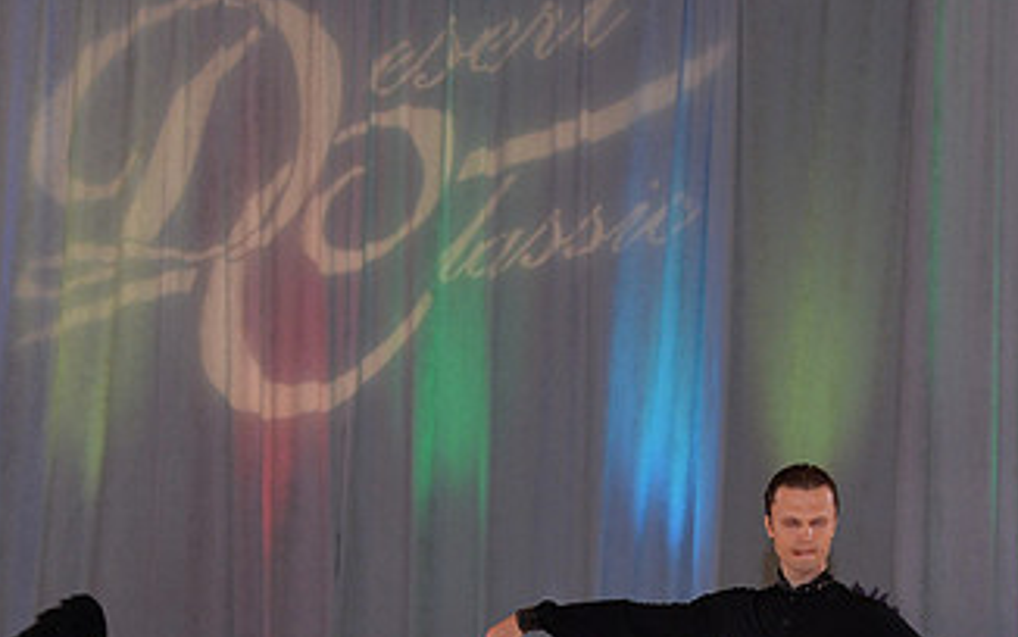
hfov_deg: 9.5
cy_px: 790
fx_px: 6133
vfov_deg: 5.9
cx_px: 511
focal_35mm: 221
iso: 2000
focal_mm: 122
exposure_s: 1/250
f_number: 6.3
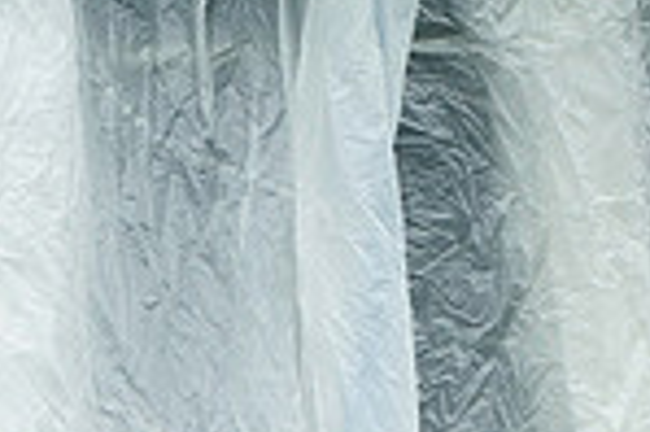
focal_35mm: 972
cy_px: 781
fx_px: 17531
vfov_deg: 1.4
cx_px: 74
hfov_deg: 2.1
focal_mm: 250
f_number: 4
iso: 640
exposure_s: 1/2000
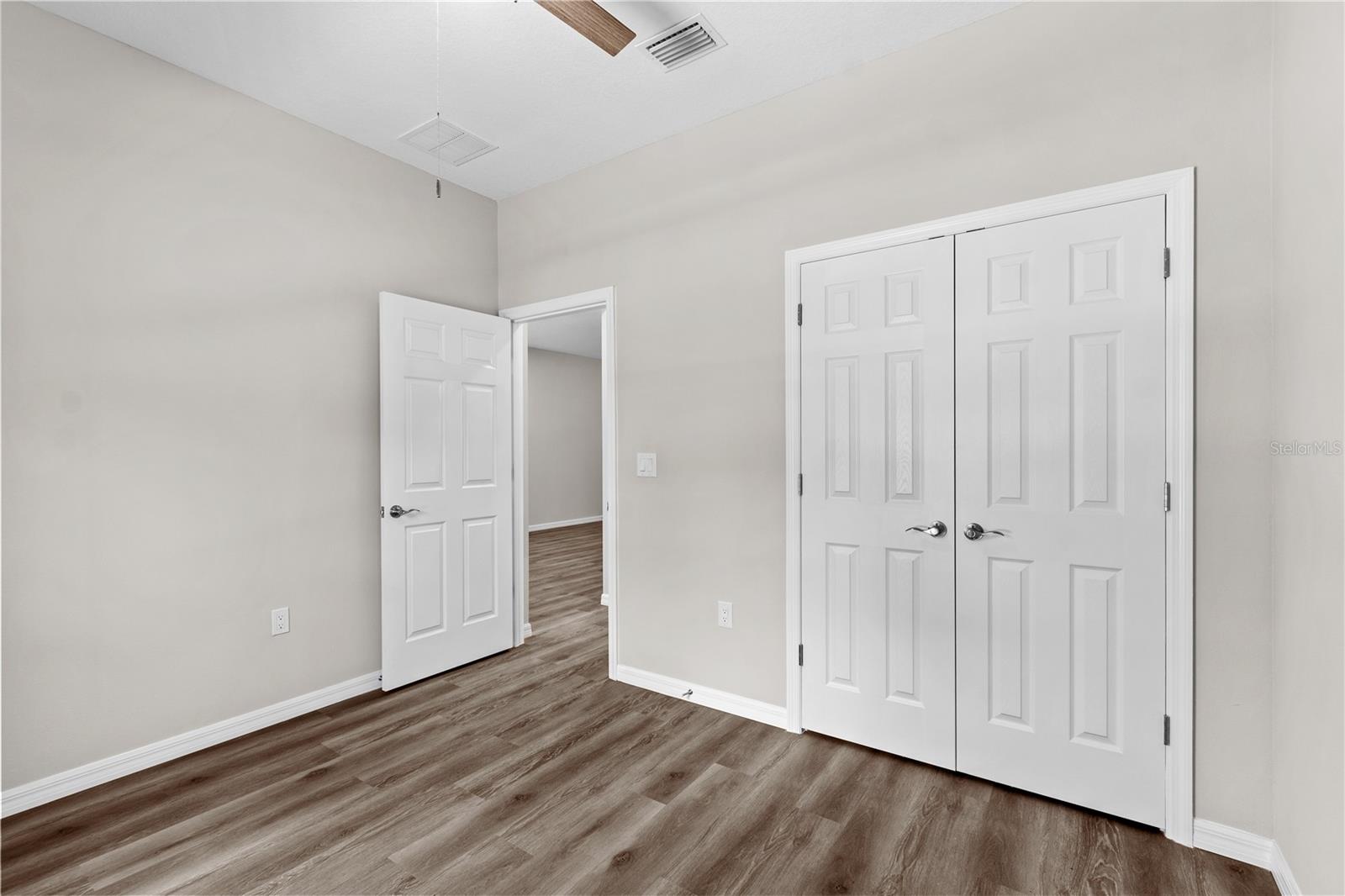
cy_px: 448
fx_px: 560
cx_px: 672
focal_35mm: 15
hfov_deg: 100.4
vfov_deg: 77.3
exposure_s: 1.3
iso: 100
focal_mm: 10
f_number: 7.1
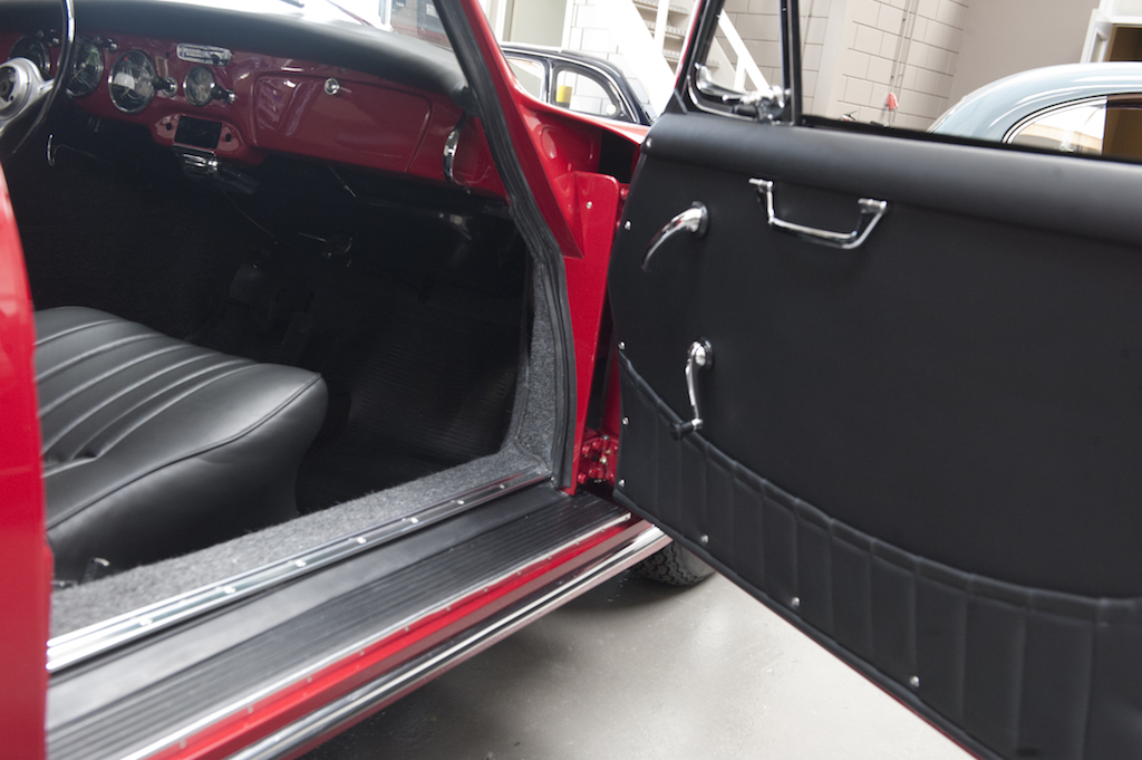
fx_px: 1109
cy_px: 380
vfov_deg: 37.8
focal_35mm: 35
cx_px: 571
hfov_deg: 54.5
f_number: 6.3
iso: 3200
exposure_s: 1/40
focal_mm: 35
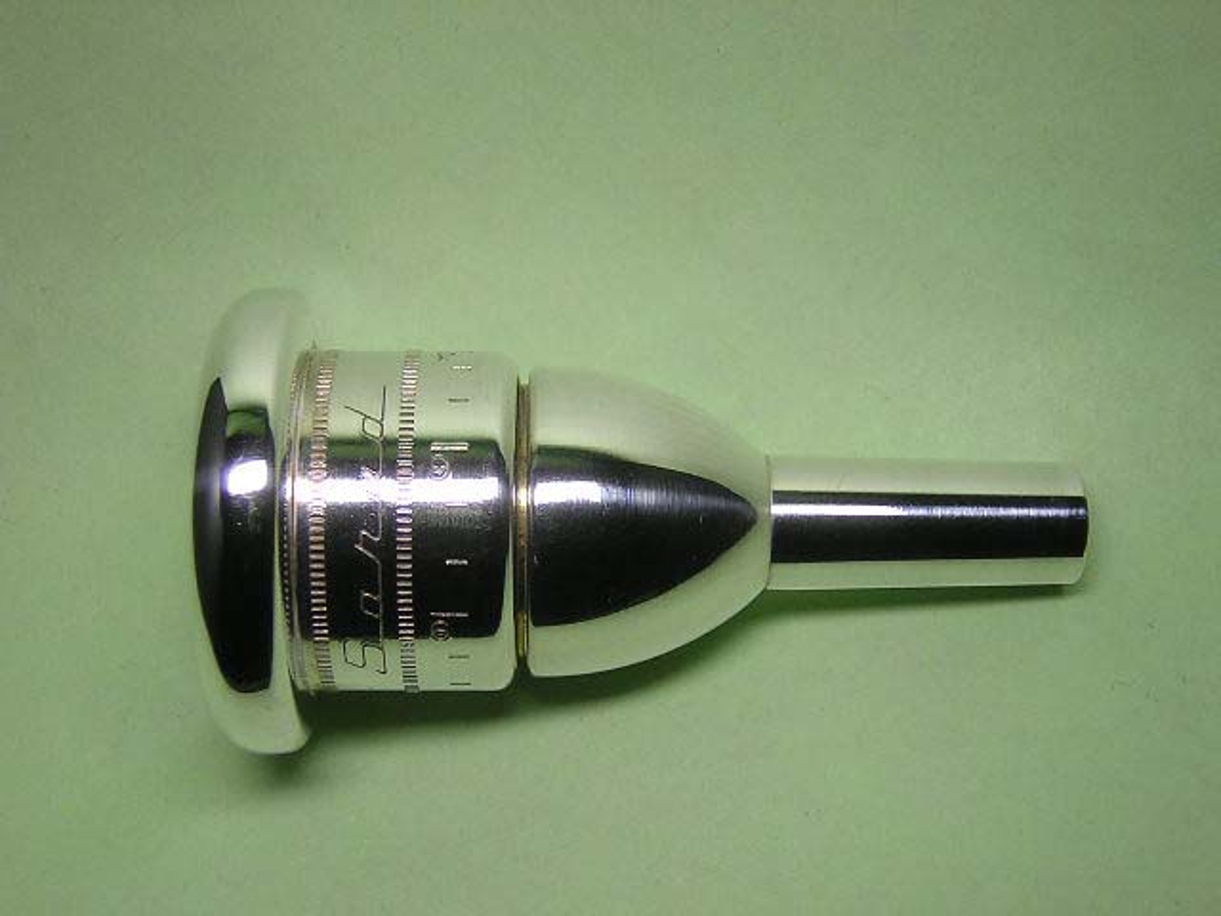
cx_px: 610
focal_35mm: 54
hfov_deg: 35.5
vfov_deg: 27.0
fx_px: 1905
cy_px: 458
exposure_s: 1/114
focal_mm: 7.1
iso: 100
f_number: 3.2
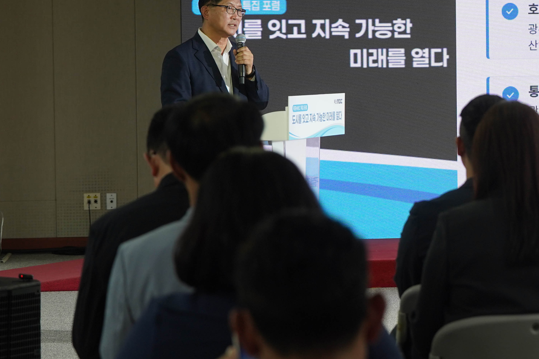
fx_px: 2231
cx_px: 554
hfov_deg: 13.6
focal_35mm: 149
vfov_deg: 9.2
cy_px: 134
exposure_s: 1/160
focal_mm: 70
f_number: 4
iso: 500
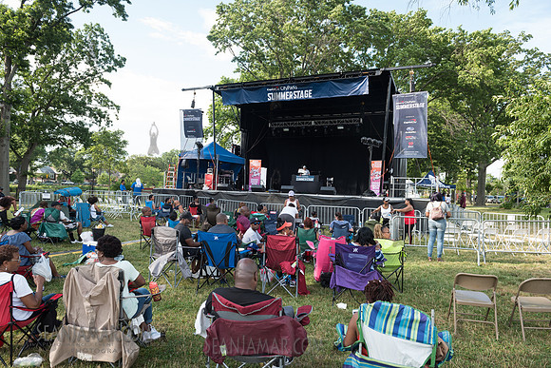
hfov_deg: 73.7
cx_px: 276
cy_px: 184
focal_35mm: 24
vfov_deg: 53.2
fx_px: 367
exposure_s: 1/200
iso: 200
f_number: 5.6
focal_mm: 24
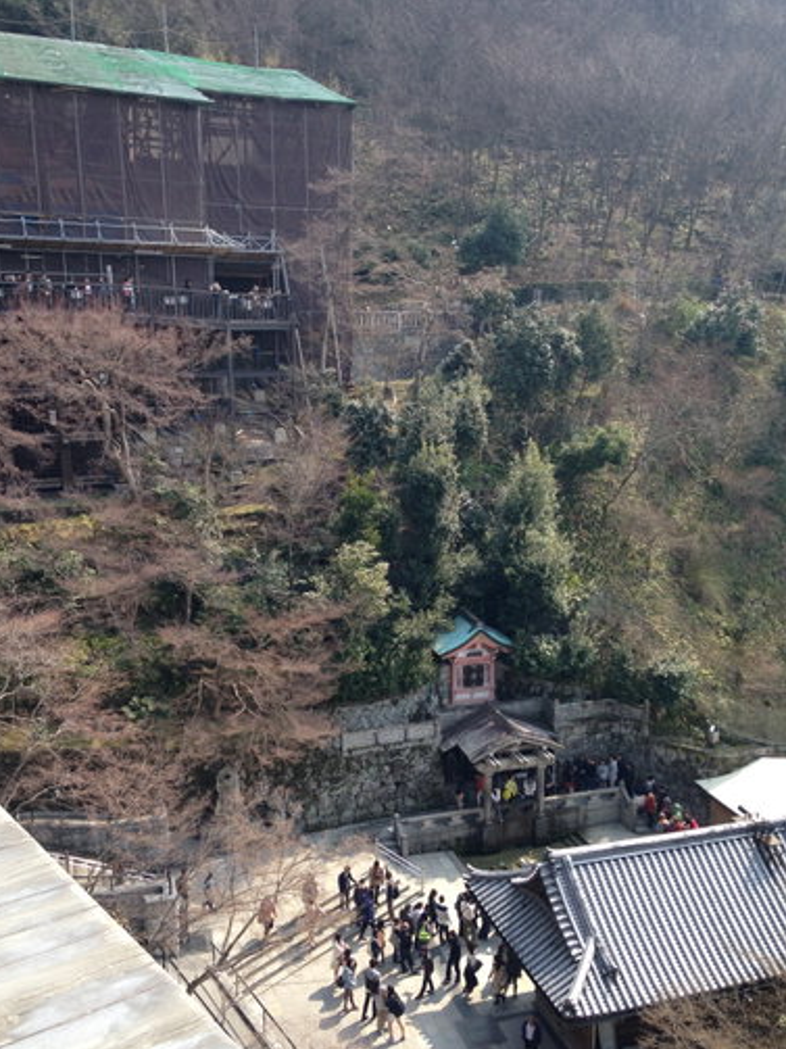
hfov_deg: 40.7
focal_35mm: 35
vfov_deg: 52.6
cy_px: 537
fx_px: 1060
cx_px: 371
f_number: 2.4
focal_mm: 4.12
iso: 50
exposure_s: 1/488
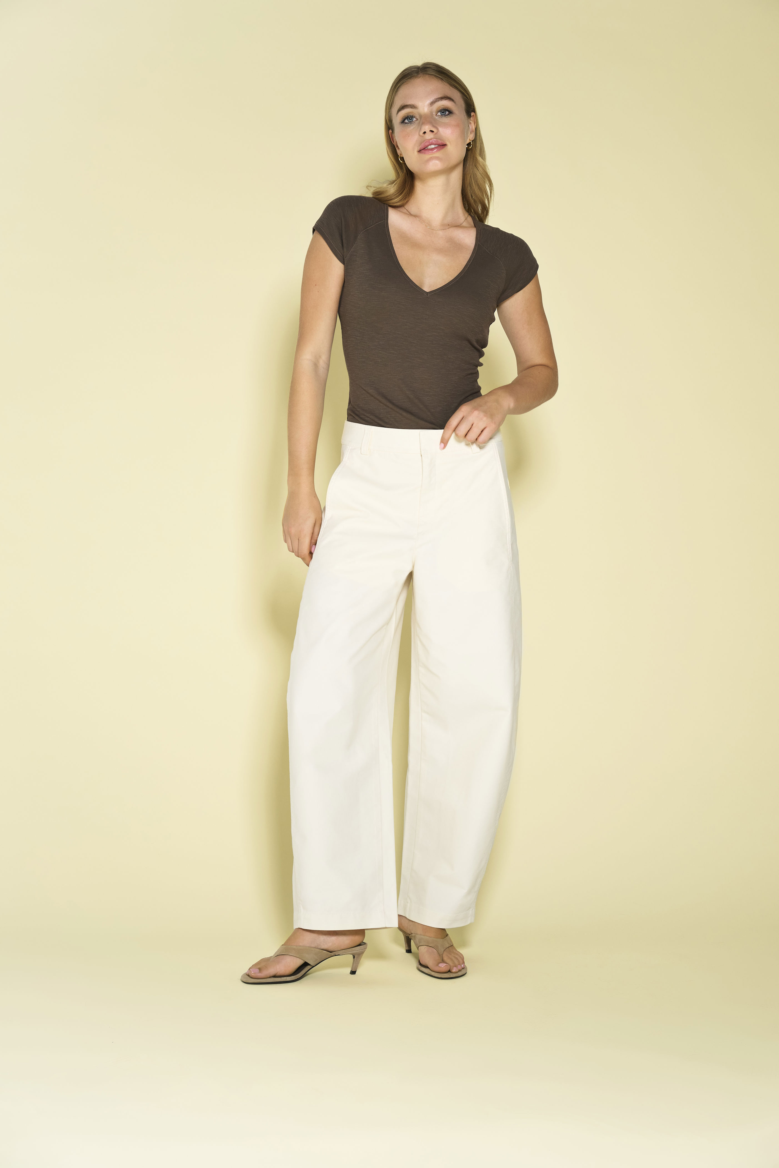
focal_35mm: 65
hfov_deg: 20.9
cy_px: 584
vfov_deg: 31.0
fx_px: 2109
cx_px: 390
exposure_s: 1/200
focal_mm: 65
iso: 500
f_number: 8
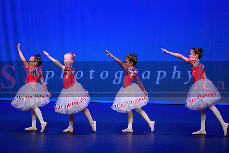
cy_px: 77
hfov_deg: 11.1
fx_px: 1180
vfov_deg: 7.4
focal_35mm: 186
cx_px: 101
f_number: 2.8
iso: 1250
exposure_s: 1/500
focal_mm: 165
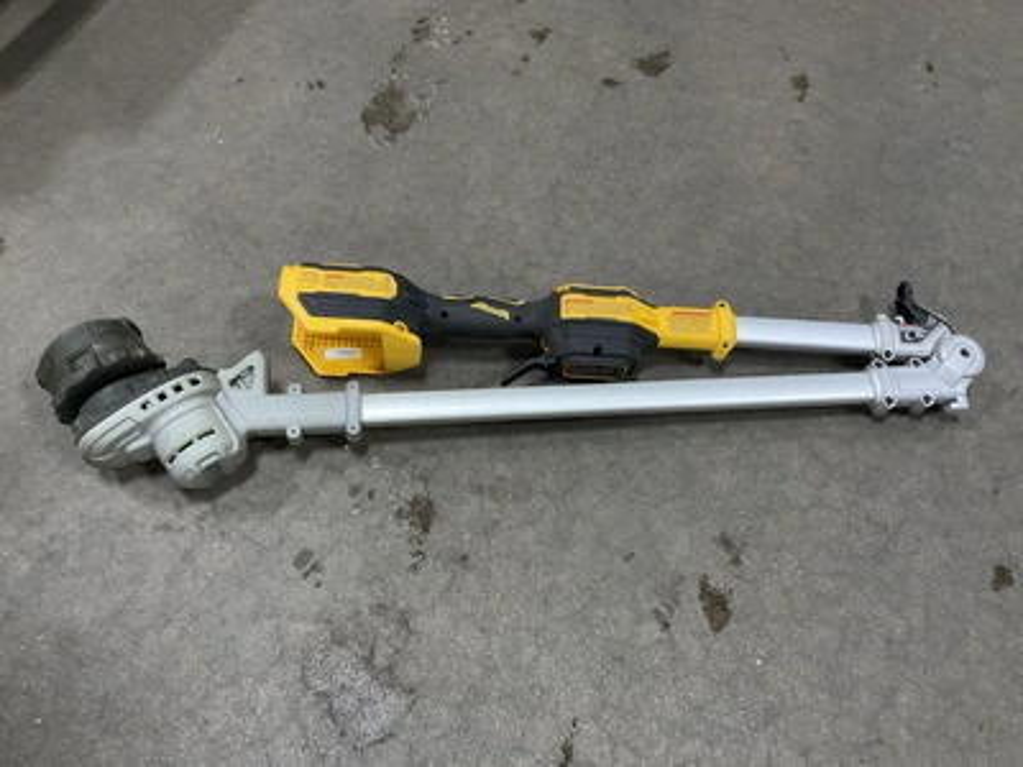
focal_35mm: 29
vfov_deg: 48.2
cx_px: 512
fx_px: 857
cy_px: 384
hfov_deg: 61.7
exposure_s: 1/40
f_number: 1.8
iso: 200
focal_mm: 3
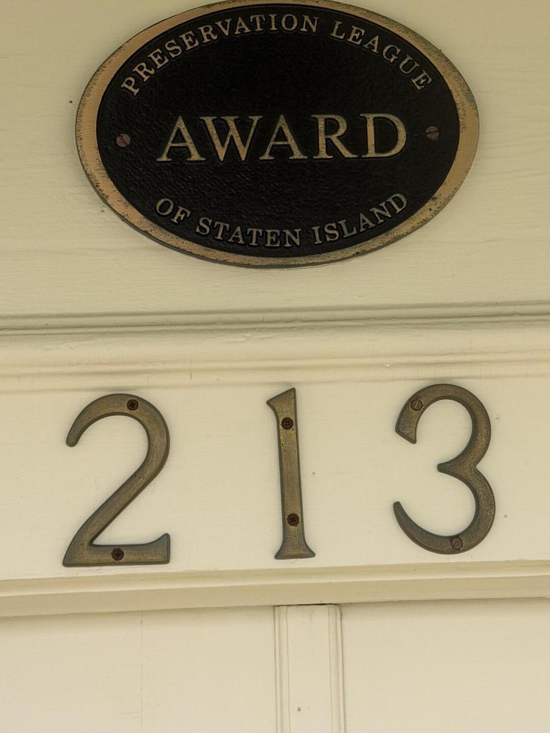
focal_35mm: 67
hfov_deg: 21.9
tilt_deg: +13.1
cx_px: 301
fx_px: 1419
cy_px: 318
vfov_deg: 28.9
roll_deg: +2.1
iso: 80
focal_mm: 6.76
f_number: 1.78
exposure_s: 1/1575
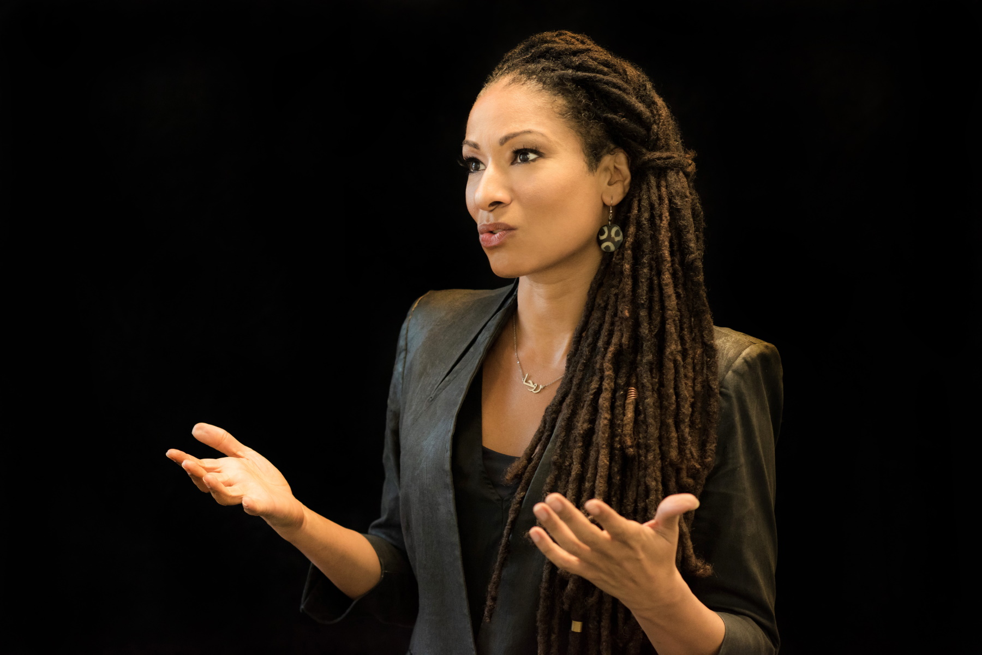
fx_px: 2319
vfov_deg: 16.1
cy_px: 328
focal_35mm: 85
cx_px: 491
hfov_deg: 23.9
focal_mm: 85
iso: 800
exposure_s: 1/100
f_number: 2.8
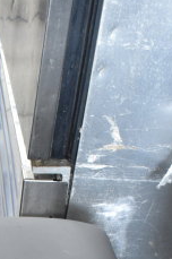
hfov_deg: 12.1
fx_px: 776
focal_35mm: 108
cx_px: -84
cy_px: 350
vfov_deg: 17.6
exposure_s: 1/30
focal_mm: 18
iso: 1600
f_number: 3.5
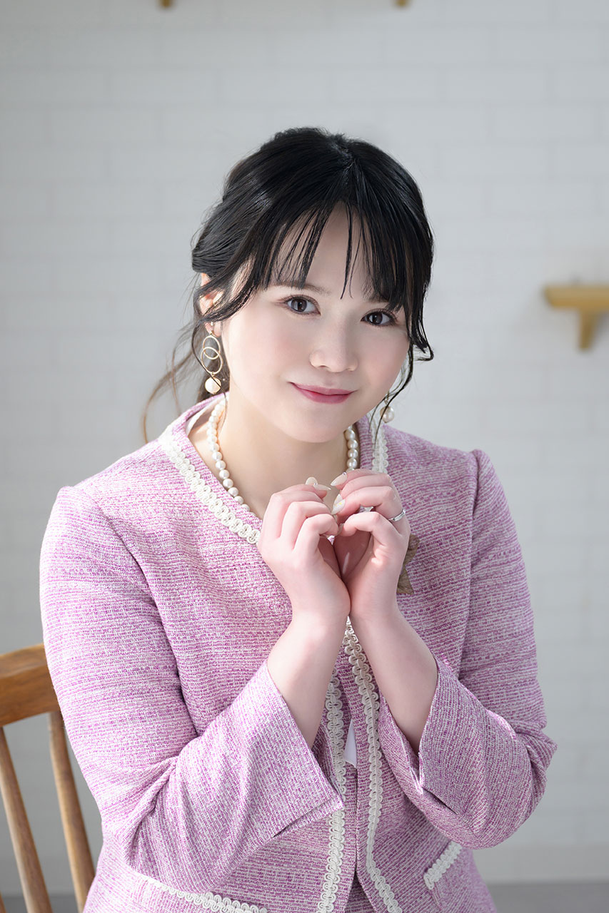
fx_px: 2310
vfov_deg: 22.4
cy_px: 456
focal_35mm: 91
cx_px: 304
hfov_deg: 15.0
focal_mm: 61
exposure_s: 1/200
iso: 160
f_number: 2.8
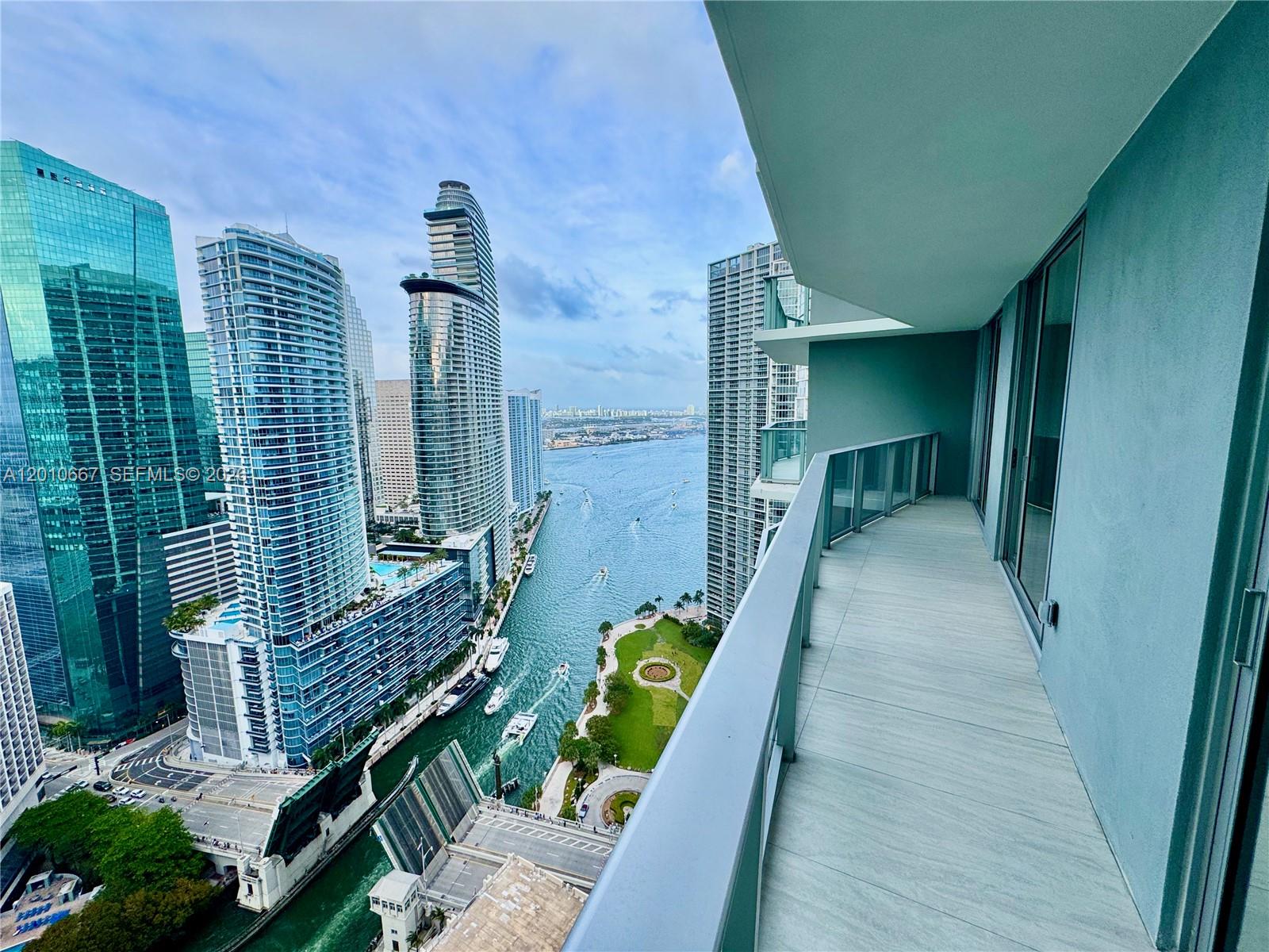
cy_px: 476
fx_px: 513
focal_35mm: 14
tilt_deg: -8.7
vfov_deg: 85.7
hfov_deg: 102.1
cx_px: 634
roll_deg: +0.8
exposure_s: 1/529
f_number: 2.2
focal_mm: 2.22
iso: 40
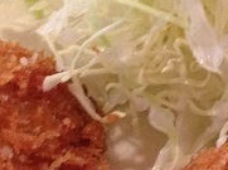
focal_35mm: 190
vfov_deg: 7.8
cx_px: 265
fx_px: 1249
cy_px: 55
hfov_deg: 10.3
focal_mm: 4.28
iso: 200
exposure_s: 1/20
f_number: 2.4
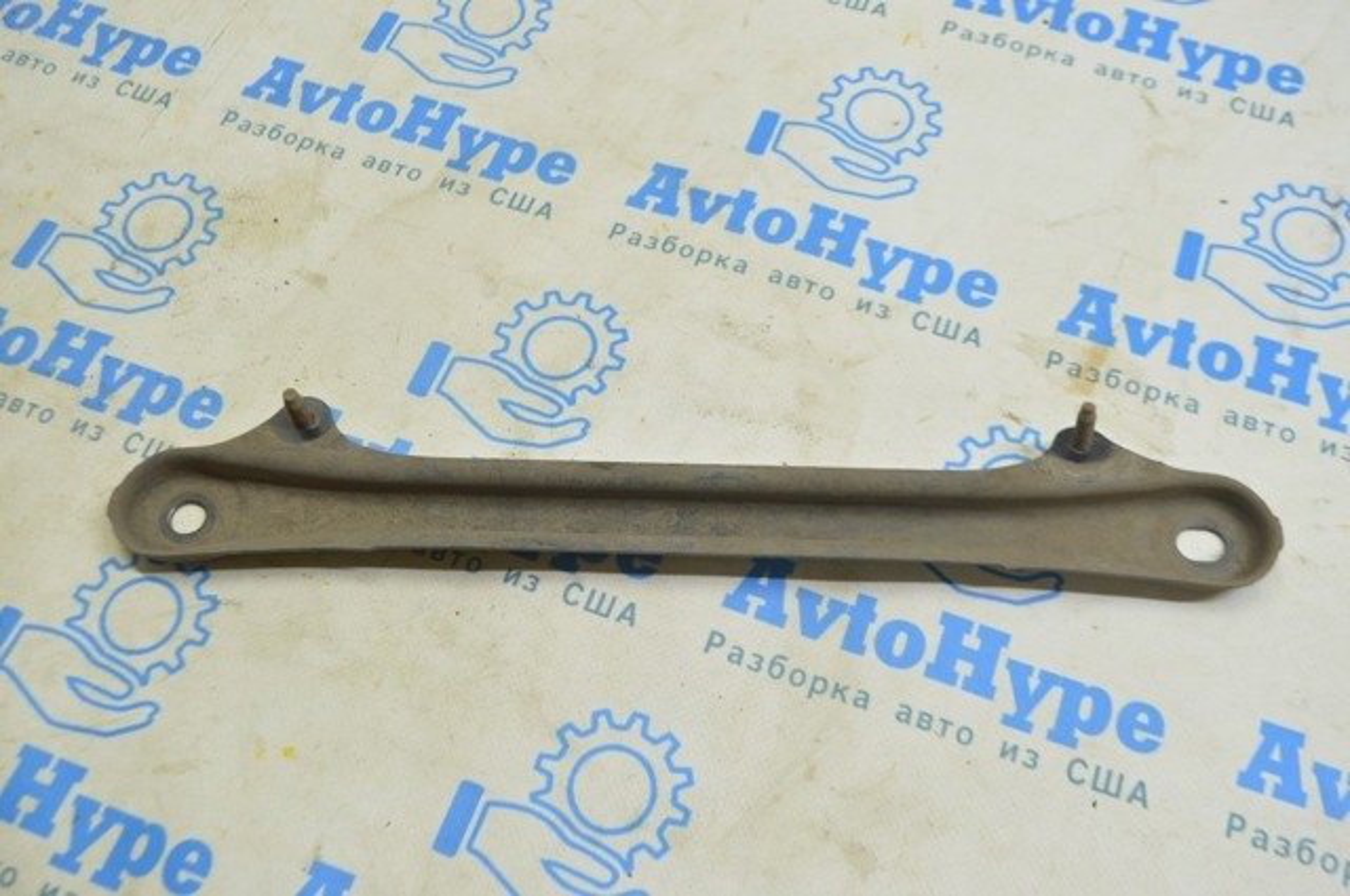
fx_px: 1348
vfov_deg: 36.8
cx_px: 675
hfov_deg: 53.2
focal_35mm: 36
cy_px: 448
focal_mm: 24
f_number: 5.6
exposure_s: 1/20
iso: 400
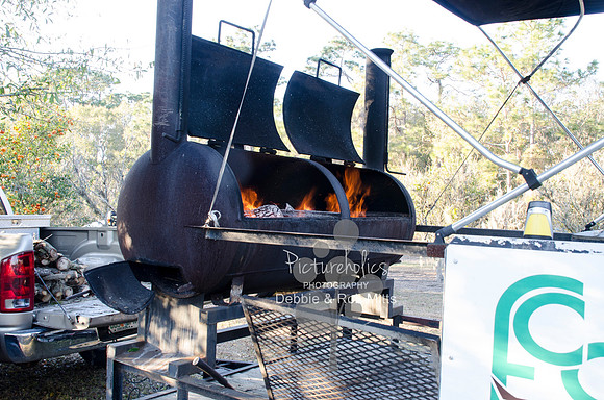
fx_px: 578
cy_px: 200
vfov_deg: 38.2
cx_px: 302
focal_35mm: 34
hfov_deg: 55.2
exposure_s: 1/20
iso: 320
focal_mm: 23
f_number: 8
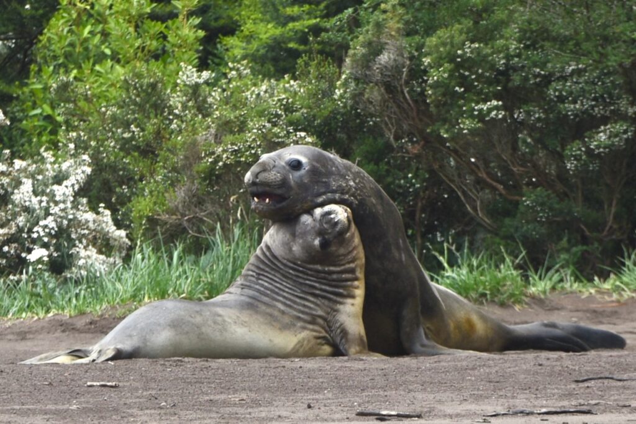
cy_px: 212
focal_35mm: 400
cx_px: 318
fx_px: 7067
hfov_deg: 5.2
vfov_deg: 3.4
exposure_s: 1/640
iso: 320
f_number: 8
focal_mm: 400
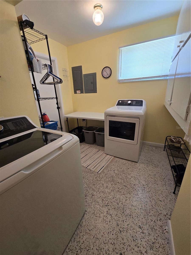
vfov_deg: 106.2
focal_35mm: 13
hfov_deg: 89.9
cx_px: 96
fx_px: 96
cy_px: 128
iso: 80
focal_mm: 2.2
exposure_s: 1/60
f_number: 2.2
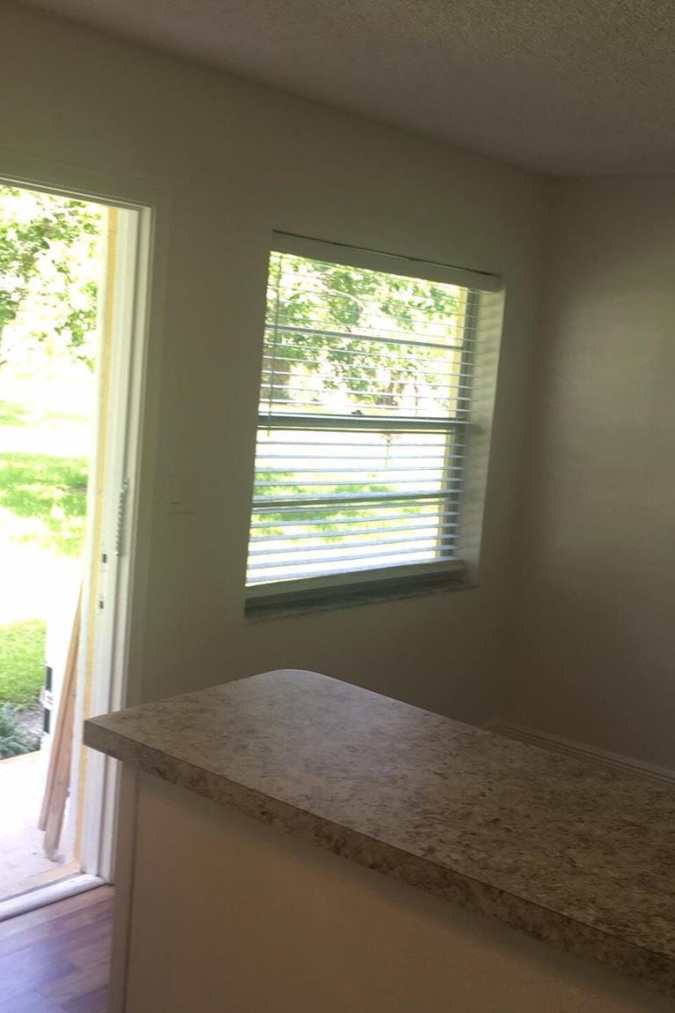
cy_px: 522
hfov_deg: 31.8
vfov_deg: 46.4
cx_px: 415
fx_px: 1181
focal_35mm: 42
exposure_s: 1/60
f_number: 2.2
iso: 25
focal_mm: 4.15
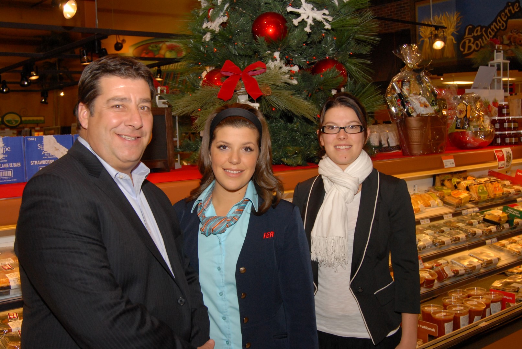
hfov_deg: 46.3
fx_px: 610
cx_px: 261
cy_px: 174
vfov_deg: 32.0
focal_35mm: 42
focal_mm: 28
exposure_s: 1/125
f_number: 5.6
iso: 500
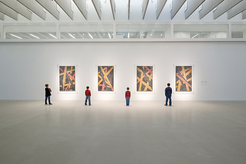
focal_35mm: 16
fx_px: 109
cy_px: 80
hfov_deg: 96.7
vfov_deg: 73.8
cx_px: 125
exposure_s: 1/3
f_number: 5.6
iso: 200
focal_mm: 10
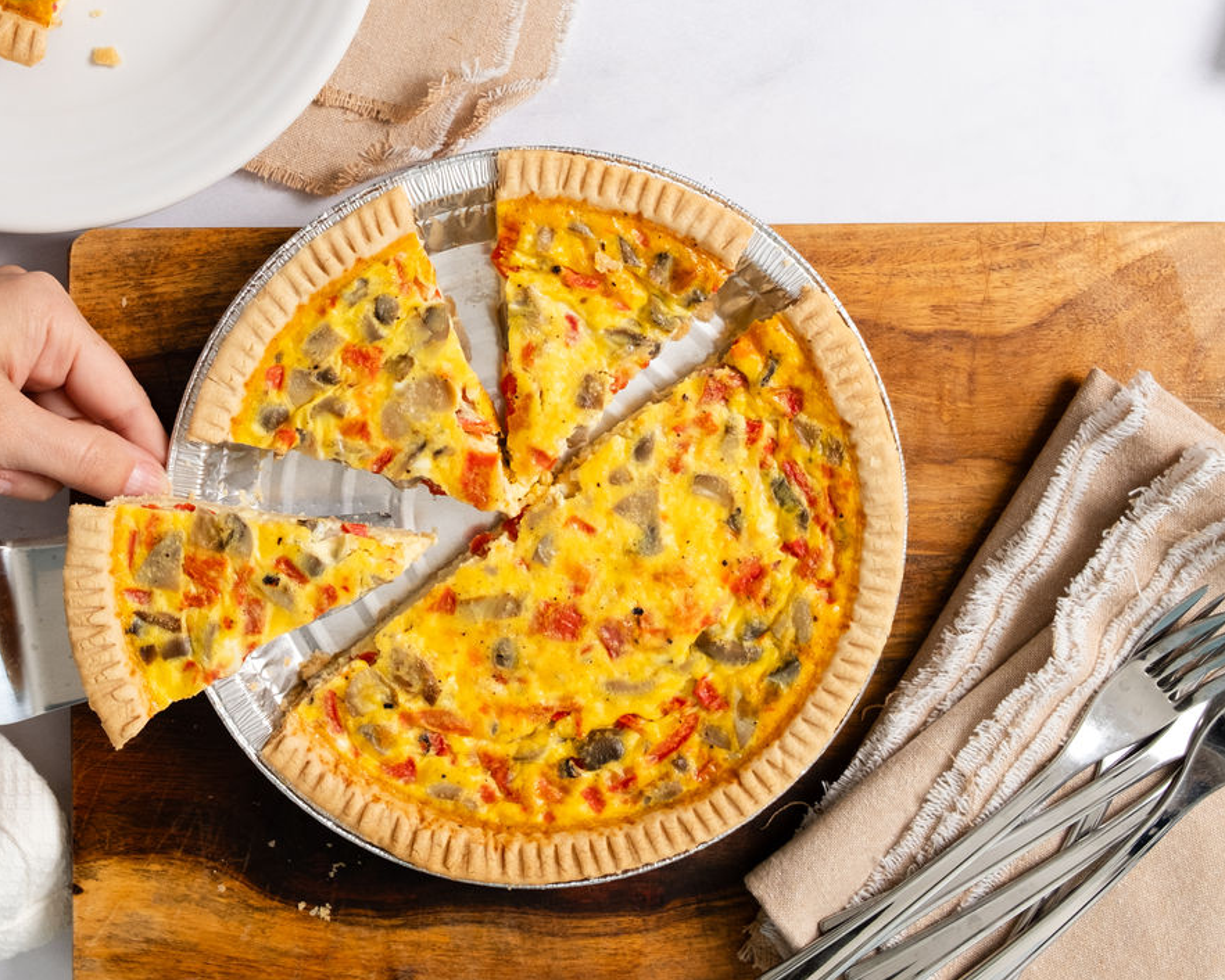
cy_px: 306
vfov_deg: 25.6
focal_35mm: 59
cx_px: 323
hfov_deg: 31.4
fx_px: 2140
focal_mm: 23
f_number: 7.1
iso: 400
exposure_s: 1/100
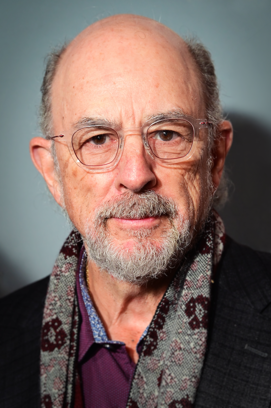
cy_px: 204
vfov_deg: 16.4
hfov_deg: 11.0
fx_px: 1413
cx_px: 136
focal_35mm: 125
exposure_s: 1/125
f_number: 6.3
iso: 2200
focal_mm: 125
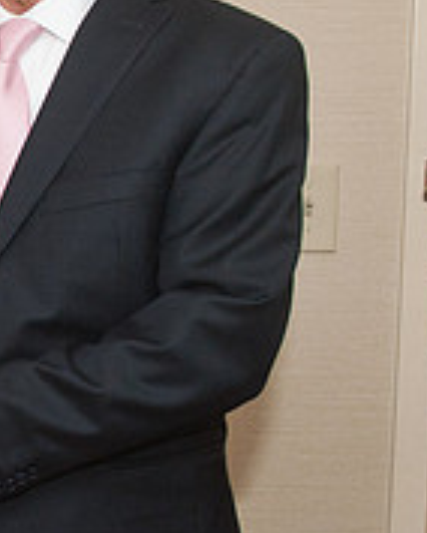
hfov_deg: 15.4
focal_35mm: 89
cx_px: -292
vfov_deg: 21.4
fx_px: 1404
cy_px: 217
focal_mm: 29
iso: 1000
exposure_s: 1/250
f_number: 6.3
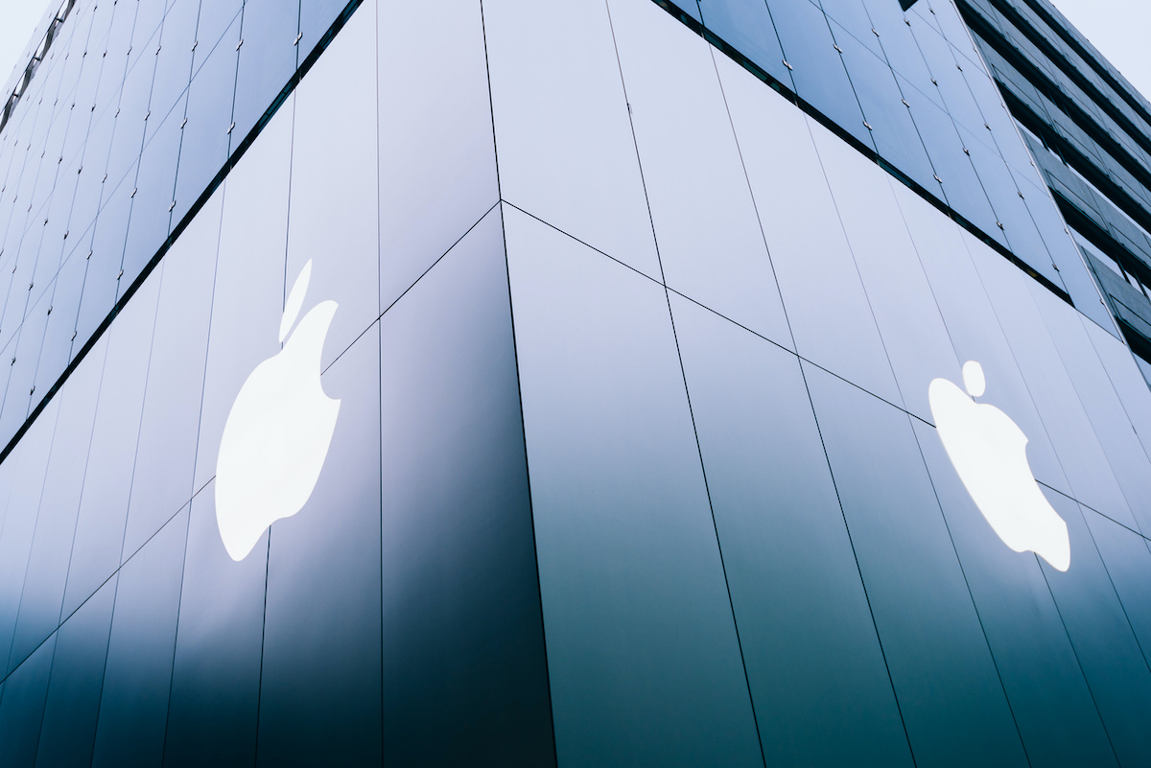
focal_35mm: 35
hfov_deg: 54.4
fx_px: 1119
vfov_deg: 37.9
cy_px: 384
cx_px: 576
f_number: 6.3
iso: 160
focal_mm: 35
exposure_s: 1/80
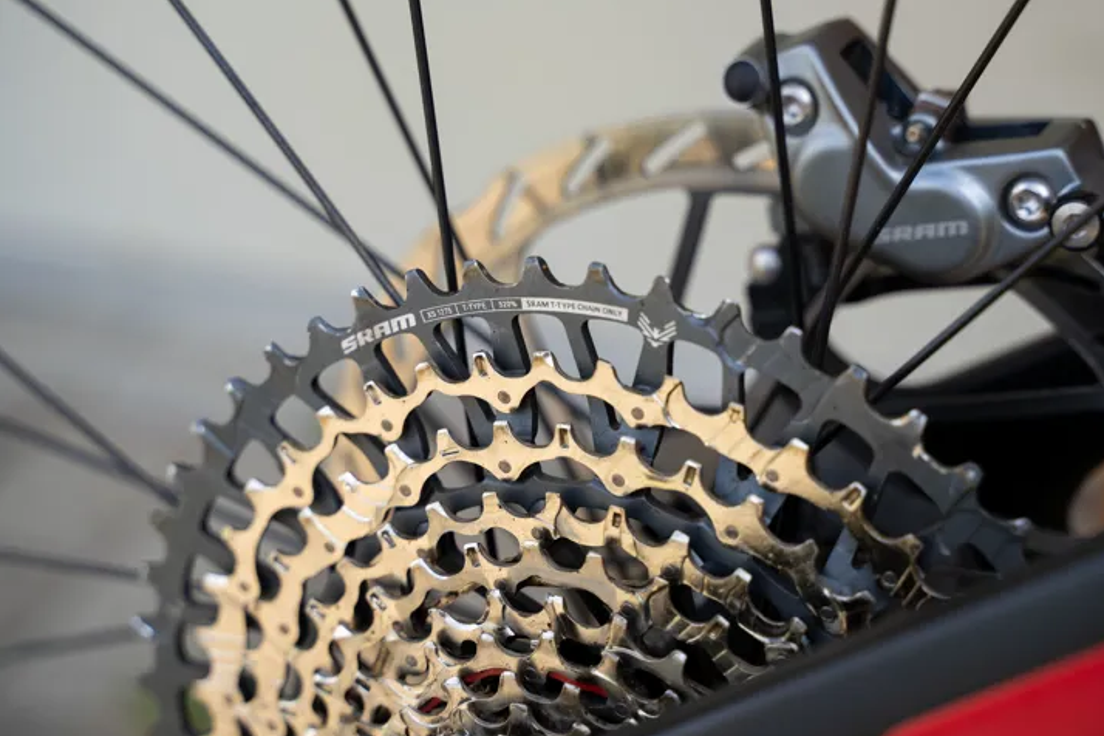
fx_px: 2576
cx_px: 617
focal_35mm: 84
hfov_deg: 24.2
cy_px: 349
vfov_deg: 16.3
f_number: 4.5
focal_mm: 75
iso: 320
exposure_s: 1/640
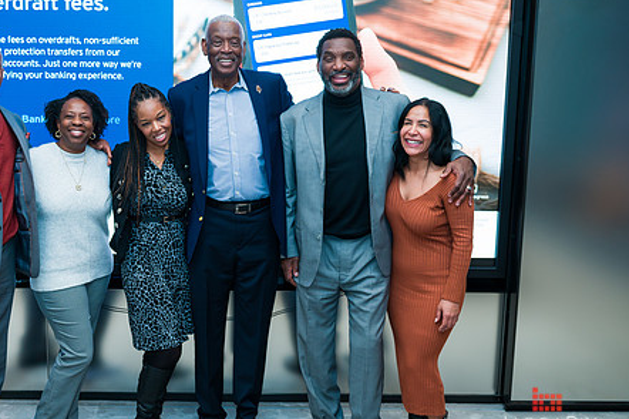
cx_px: 221
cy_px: 187
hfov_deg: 45.9
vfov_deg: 31.8
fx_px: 733
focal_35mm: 42
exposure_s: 1/200
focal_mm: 32
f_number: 4
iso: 400
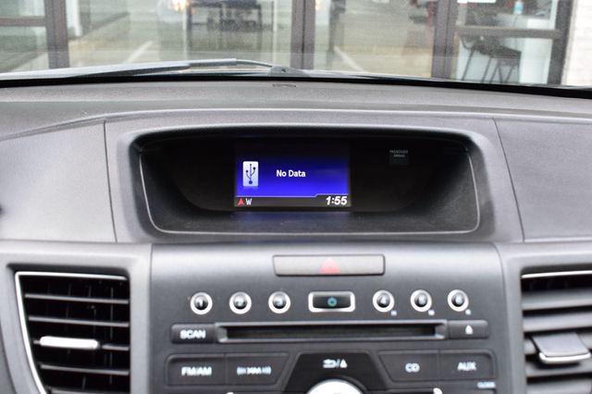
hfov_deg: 46.4
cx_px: 296
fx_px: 690
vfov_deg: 31.9
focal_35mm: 42
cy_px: 197
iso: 400
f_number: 8
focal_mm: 28
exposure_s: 1/60
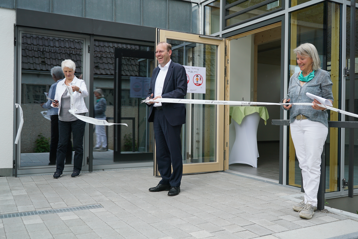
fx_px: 348
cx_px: 179
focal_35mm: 35
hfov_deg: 54.4
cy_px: 120
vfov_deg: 37.9
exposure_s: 1/400
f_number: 5
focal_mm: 35
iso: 250
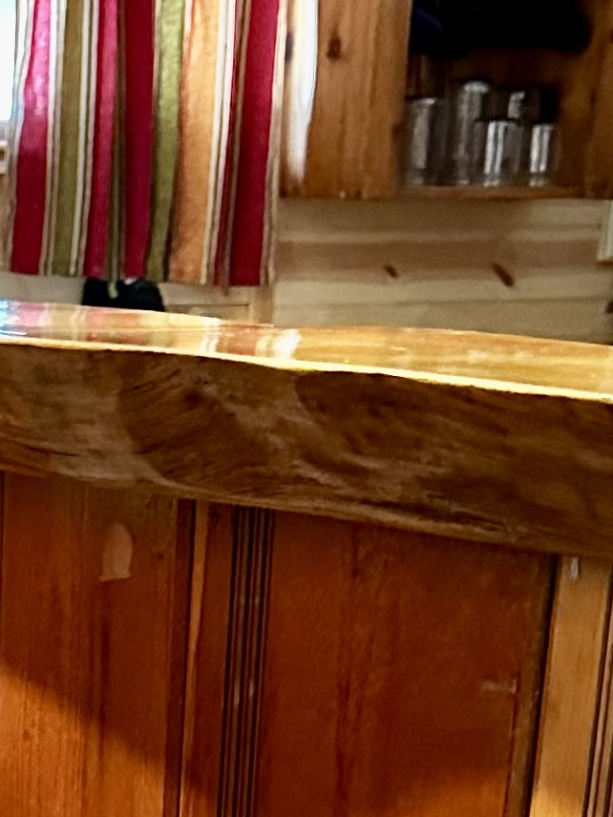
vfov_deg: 15.5
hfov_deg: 12.9
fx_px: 2668
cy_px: 1371
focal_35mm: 113
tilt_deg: -24.2
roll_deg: -0.2
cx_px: -39
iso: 800
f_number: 1.78
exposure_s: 1/30
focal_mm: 6.86
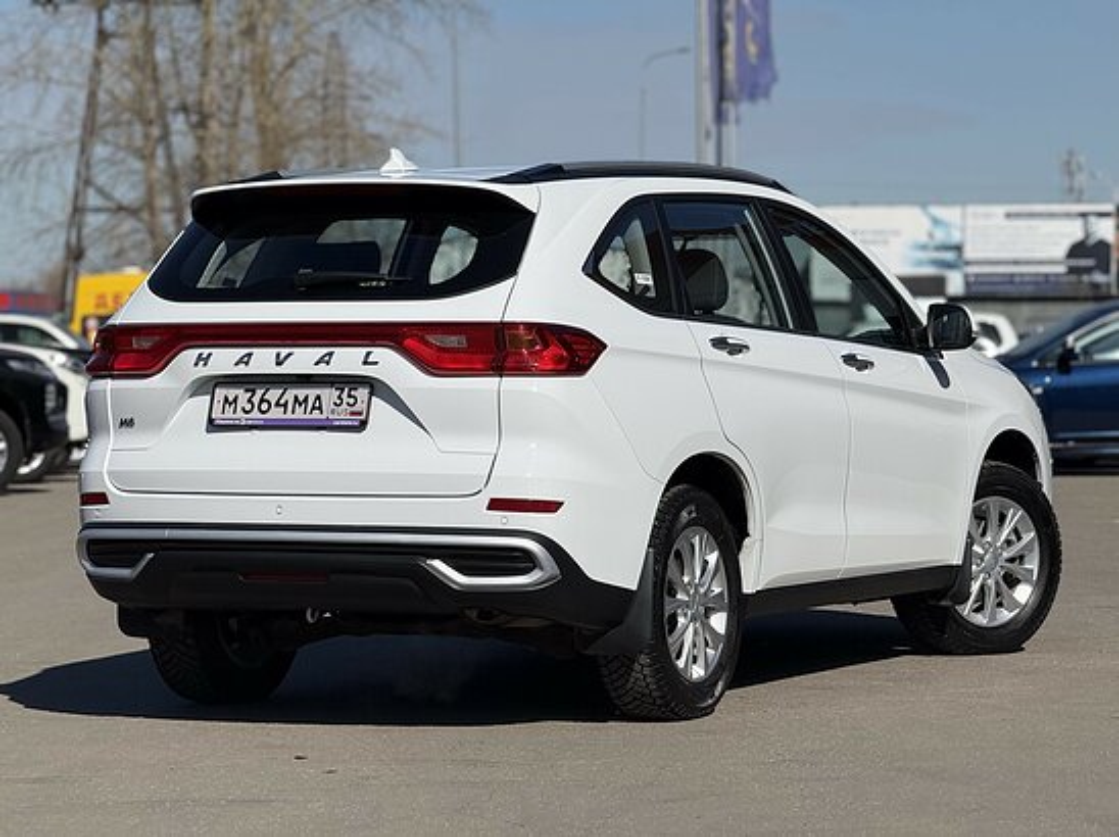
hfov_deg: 16.4
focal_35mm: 120
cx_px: 560
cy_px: 418
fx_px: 3876
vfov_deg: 12.3
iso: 40
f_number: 2.8
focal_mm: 15.66
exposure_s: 1/3344
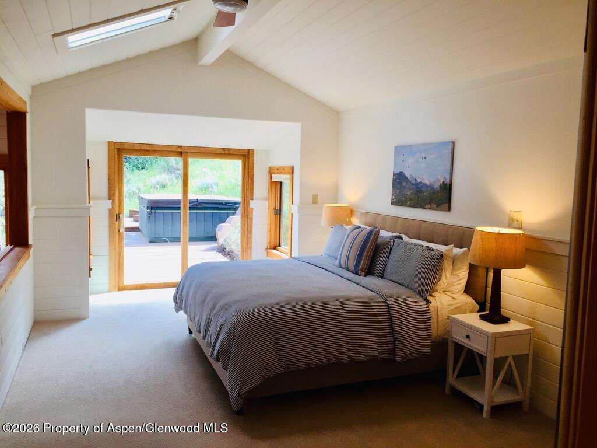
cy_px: 224
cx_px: 298
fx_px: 500
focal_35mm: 29
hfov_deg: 61.7
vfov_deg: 48.2
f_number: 2.2
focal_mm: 4.15
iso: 50
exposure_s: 1/120
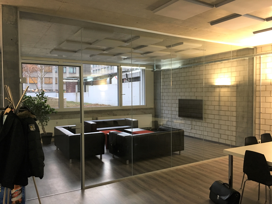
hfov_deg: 61.7
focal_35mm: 29
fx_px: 228
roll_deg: -0.5
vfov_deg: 48.2
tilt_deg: -3.2
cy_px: 102
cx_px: 136
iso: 160
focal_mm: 4.15
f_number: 2.2
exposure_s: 1/33
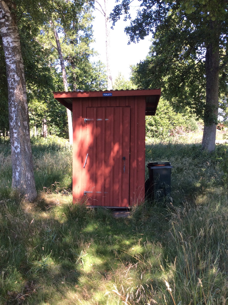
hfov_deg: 44.1
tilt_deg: -3.0
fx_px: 282
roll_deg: -0.6
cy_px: 152
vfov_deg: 56.9
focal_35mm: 32
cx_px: 114
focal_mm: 3.3
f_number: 2.4
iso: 32
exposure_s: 1/152
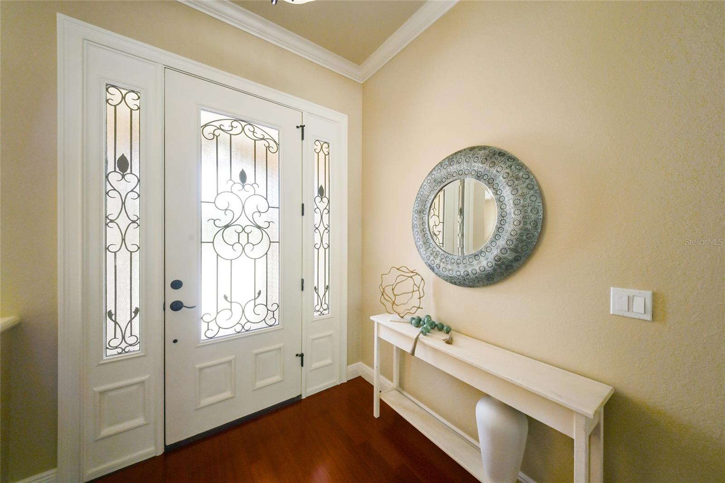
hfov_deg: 112.6
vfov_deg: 90.0
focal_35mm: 12
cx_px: 362
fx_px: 242
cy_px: 242
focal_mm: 12
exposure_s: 1/100
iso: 800
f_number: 8
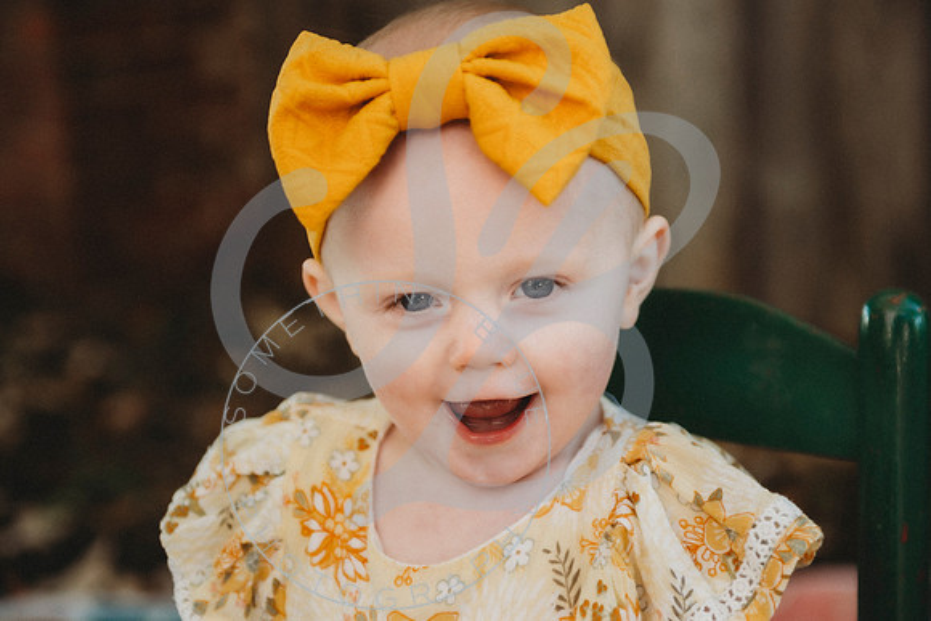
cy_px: 330
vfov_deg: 18.3
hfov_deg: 27.2
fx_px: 1927
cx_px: 466
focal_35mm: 74
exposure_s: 1/320
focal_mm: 70
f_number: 2.8
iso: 100
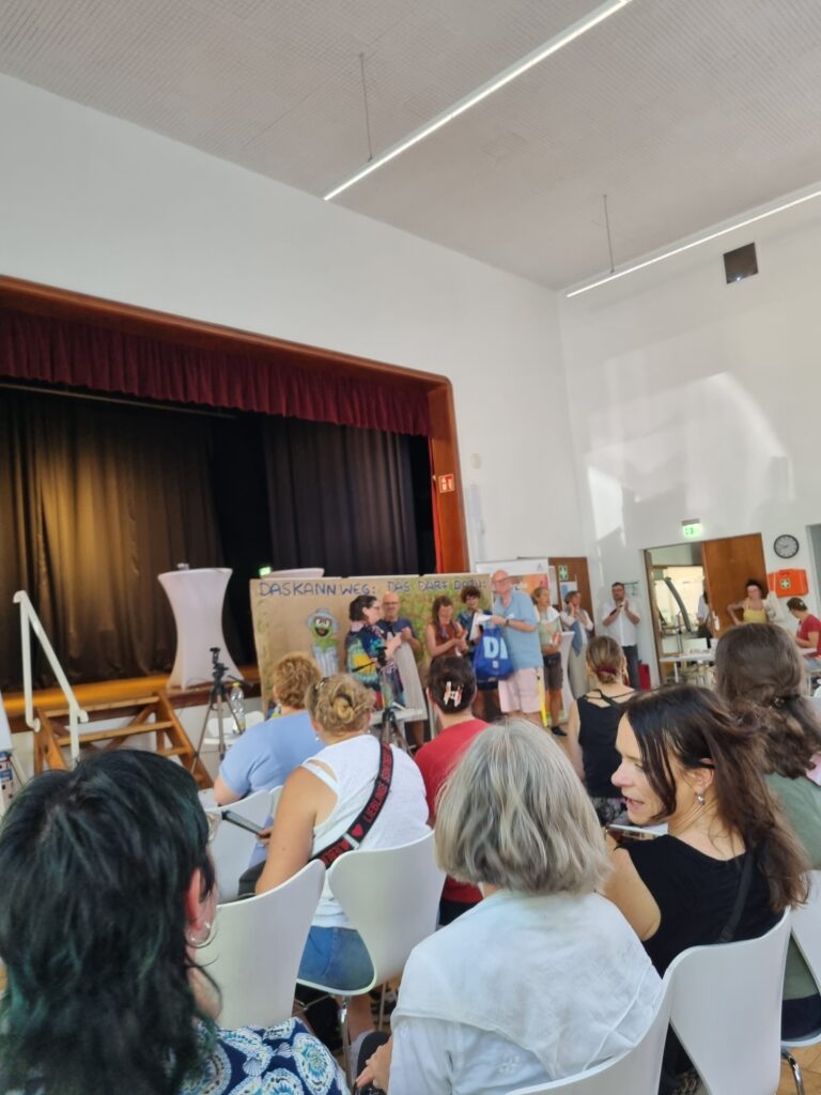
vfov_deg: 67.3
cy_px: 548
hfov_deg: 53.1
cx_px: 410
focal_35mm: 26
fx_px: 822
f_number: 1.8
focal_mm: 5.4
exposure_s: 1/50
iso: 200
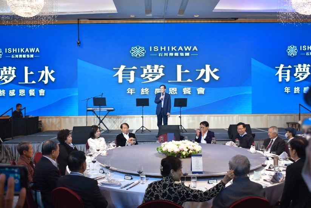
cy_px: 104
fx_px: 298
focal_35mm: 34
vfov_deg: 38.4
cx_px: 156
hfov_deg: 55.1
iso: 560
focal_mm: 23
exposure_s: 1/60
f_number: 4
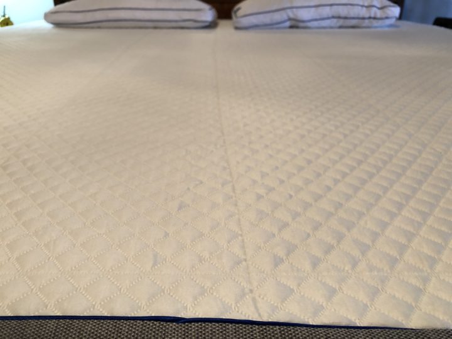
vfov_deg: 49.7
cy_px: 170
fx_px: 366
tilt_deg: -27.4
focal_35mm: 28
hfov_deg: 63.4
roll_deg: +0.2
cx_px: 226
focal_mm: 4
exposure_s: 1/15
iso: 50
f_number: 1.8
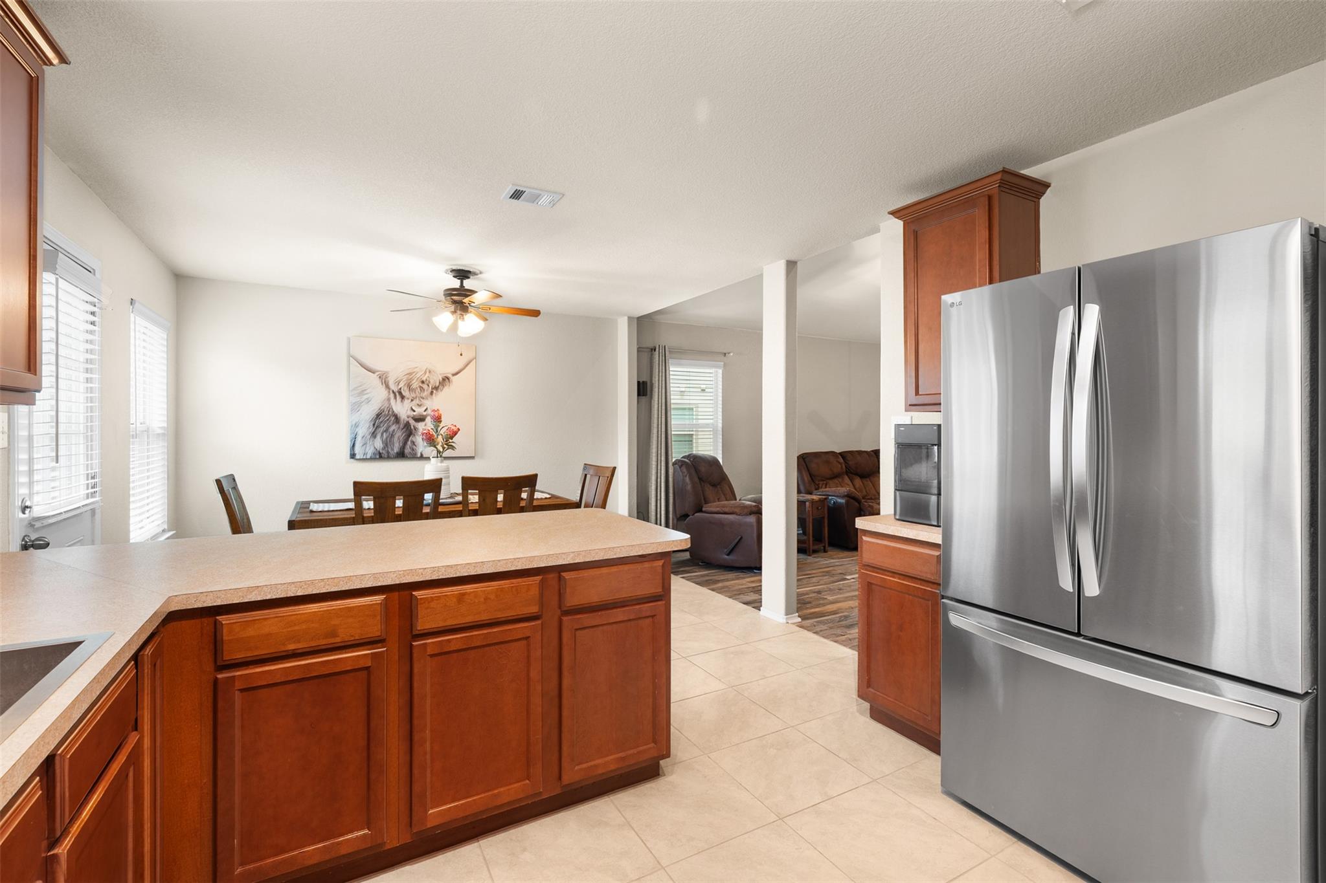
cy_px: 442
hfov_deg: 96.7
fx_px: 589
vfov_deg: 73.7
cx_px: 663
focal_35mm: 16
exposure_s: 5
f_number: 10
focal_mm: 16
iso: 250
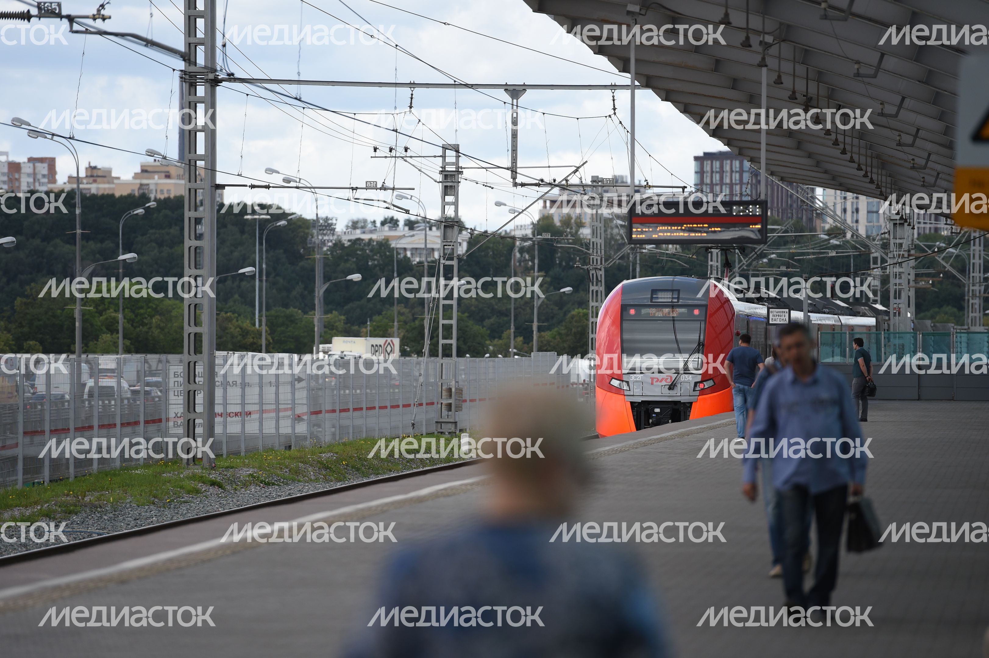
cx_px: 494
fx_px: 5491
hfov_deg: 10.3
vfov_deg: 6.9
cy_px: 329
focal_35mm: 200
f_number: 3.5
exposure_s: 1/5000
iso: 640
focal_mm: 200
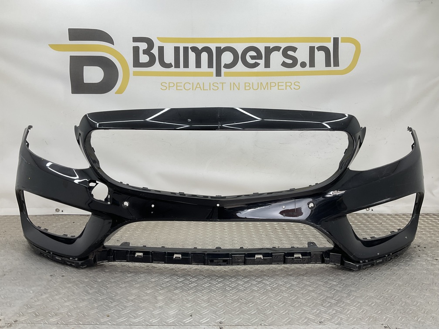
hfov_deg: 61.7
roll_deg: -0.8
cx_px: 220
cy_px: 164
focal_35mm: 29
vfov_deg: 48.2
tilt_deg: -6.7
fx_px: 368
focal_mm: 3
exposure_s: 1/120
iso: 20
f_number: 1.8
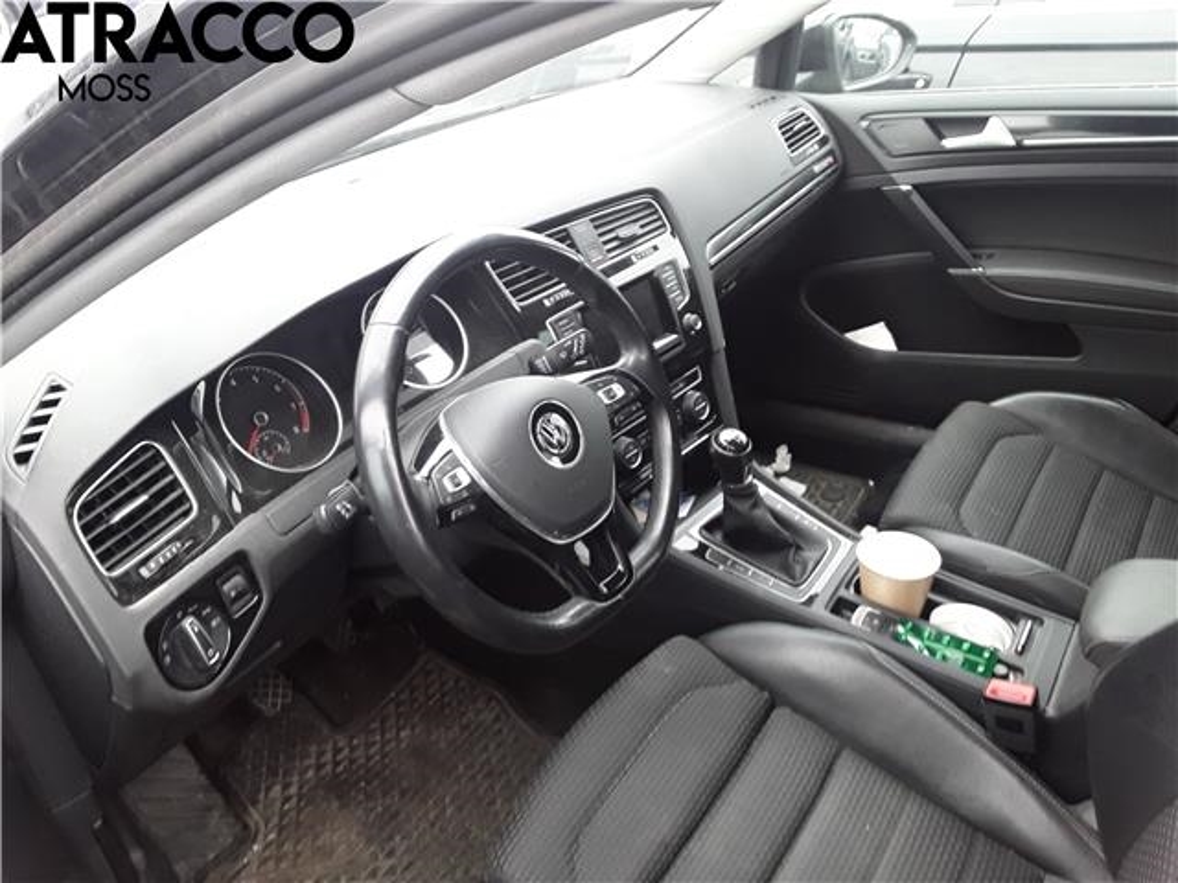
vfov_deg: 49.7
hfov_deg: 63.4
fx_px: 953
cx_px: 589
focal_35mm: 28
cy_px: 442
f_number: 1.9
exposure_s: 1/50
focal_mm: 2.91
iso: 64
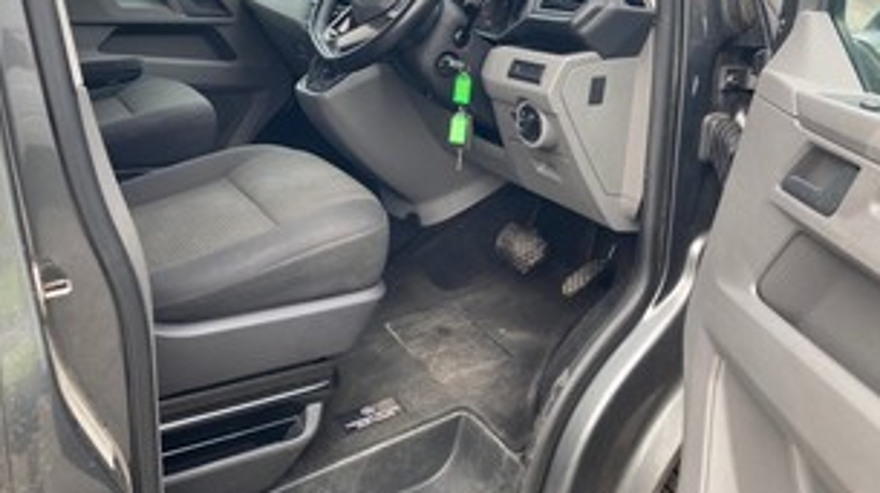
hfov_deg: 56.6
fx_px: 816
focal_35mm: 35
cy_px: 153
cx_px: 395
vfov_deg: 33.3
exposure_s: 1/121
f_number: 1.8
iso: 32
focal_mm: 3.99
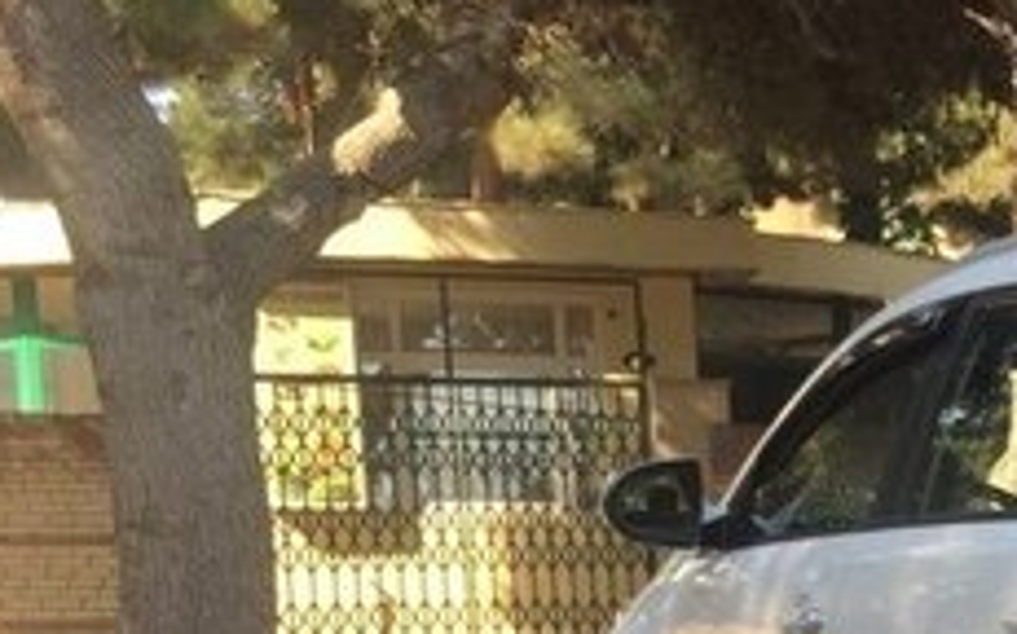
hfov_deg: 21.5
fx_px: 2437
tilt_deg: -6.7
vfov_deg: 14.0
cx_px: 1286
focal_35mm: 88
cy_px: 931
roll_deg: +1.6
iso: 32
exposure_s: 1/373
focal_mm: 4.15
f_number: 2.2
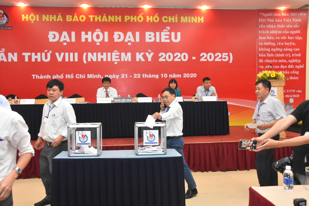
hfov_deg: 57.2
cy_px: 103
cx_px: 154
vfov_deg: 40.0
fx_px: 283
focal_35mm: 33
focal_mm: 22
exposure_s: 1/200
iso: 2200
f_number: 3.8
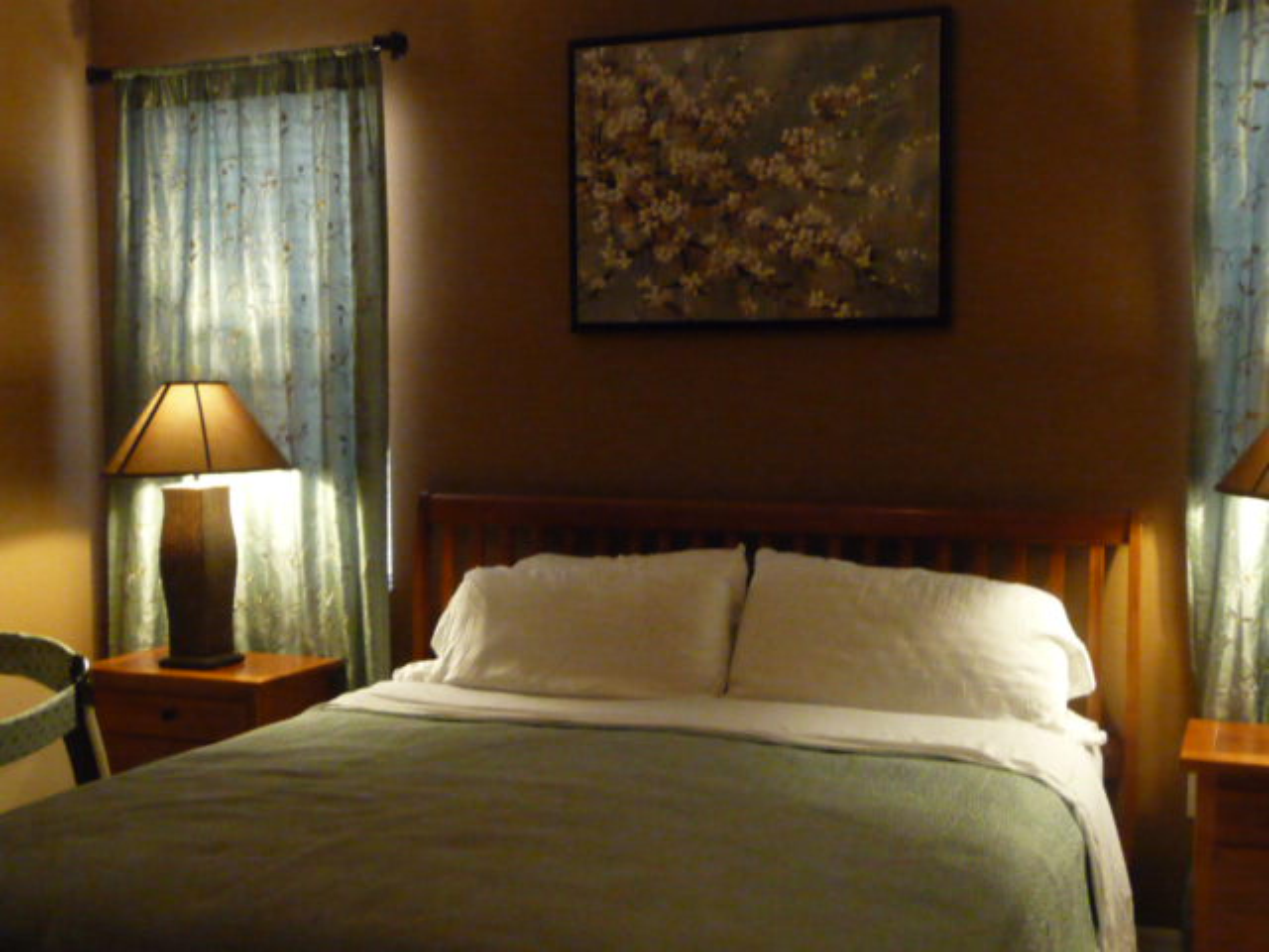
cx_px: 634
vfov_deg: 36.0
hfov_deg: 46.8
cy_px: 476
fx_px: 1466
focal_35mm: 40
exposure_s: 1/15
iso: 800
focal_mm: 4.7
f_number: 3.3
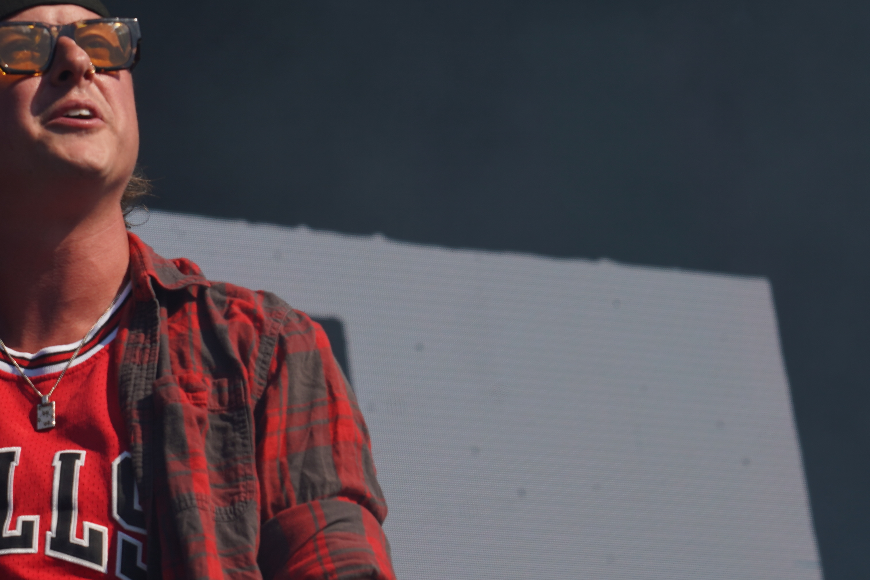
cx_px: 139
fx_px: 5026
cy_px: 300
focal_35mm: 208
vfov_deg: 6.6
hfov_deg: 9.9
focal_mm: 105
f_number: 8
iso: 100
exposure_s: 1/400
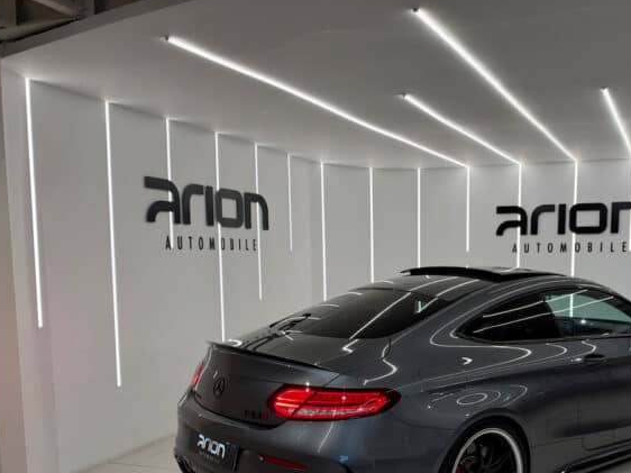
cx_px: 436
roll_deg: +0.1
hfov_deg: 52.6
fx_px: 620
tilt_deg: -5.5
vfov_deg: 41.1
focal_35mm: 34
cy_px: 323
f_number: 1.8
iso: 125
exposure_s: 1/100
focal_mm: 6.93
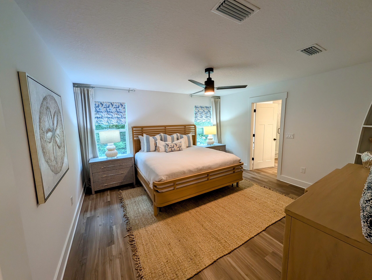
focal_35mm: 12
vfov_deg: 94.6
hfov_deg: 110.5
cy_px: 140
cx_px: 186
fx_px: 129
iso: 118
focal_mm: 2.02
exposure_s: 1/60
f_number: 1.7
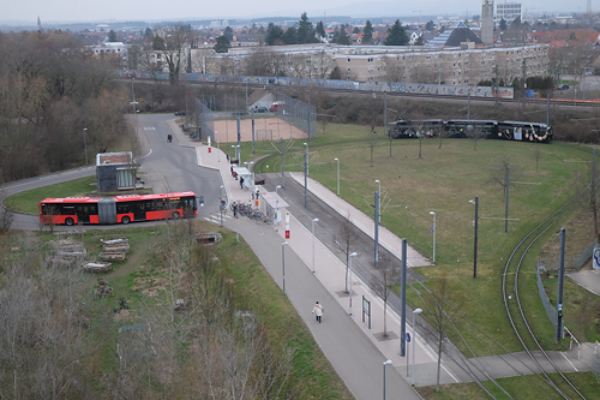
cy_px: 200
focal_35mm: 47
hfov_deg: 41.9
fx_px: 783
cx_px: 300
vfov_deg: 28.6
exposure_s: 1/400
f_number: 11
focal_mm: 31.5
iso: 3200
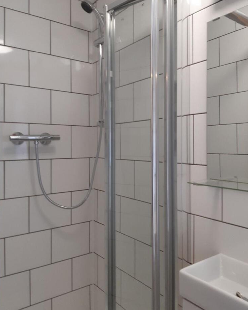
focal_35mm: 28
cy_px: 147
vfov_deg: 62.2
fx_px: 257
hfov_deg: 51.5
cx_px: 127
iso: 64
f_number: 1.7
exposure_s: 1/50
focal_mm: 3.93
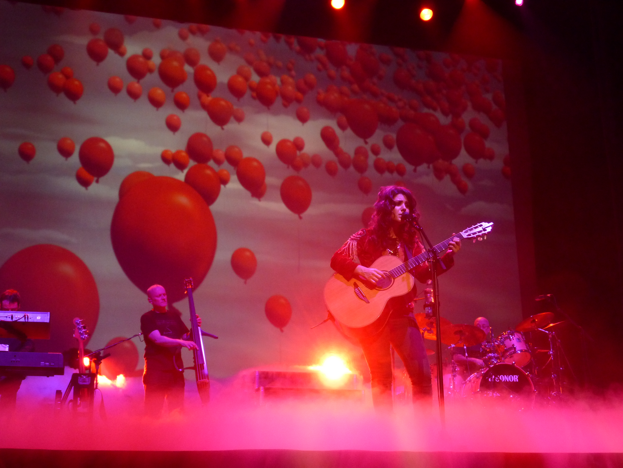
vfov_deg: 28.6
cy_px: 234
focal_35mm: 51
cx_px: 312
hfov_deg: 37.5
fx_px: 918
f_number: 4.4
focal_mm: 9.1
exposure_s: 1/30
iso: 400
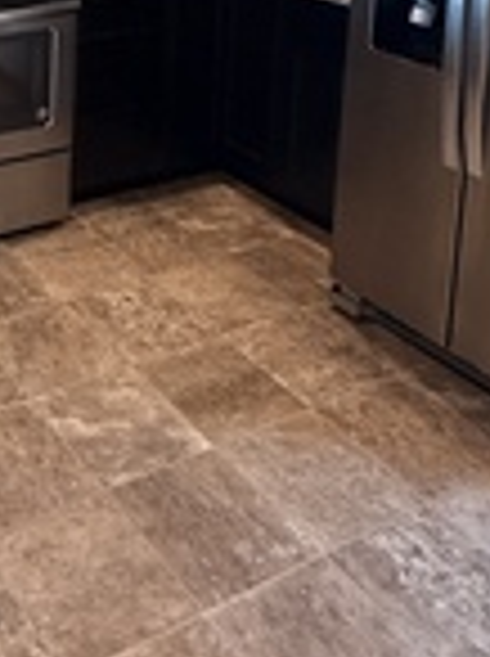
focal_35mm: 48
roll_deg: -0.4
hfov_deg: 26.8
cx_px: -97
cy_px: -112
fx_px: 909
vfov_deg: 33.2
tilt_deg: -7.4
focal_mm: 2.22
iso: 500
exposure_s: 1/60
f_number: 2.2
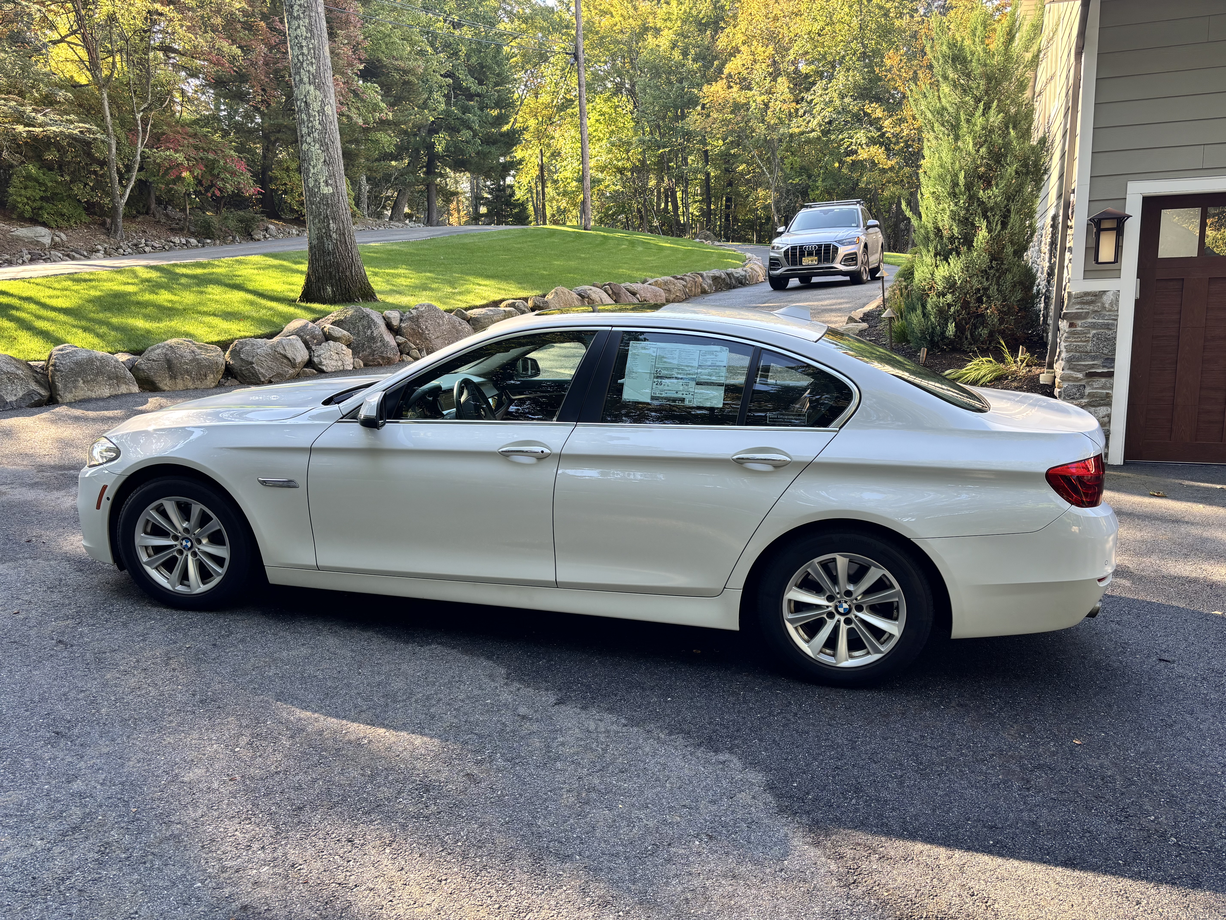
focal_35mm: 26
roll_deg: +1.7
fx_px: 921
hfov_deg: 67.3
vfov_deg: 53.1
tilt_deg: -11.4
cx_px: 613
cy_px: 460
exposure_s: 1/142
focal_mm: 5.96
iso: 40
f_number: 1.6
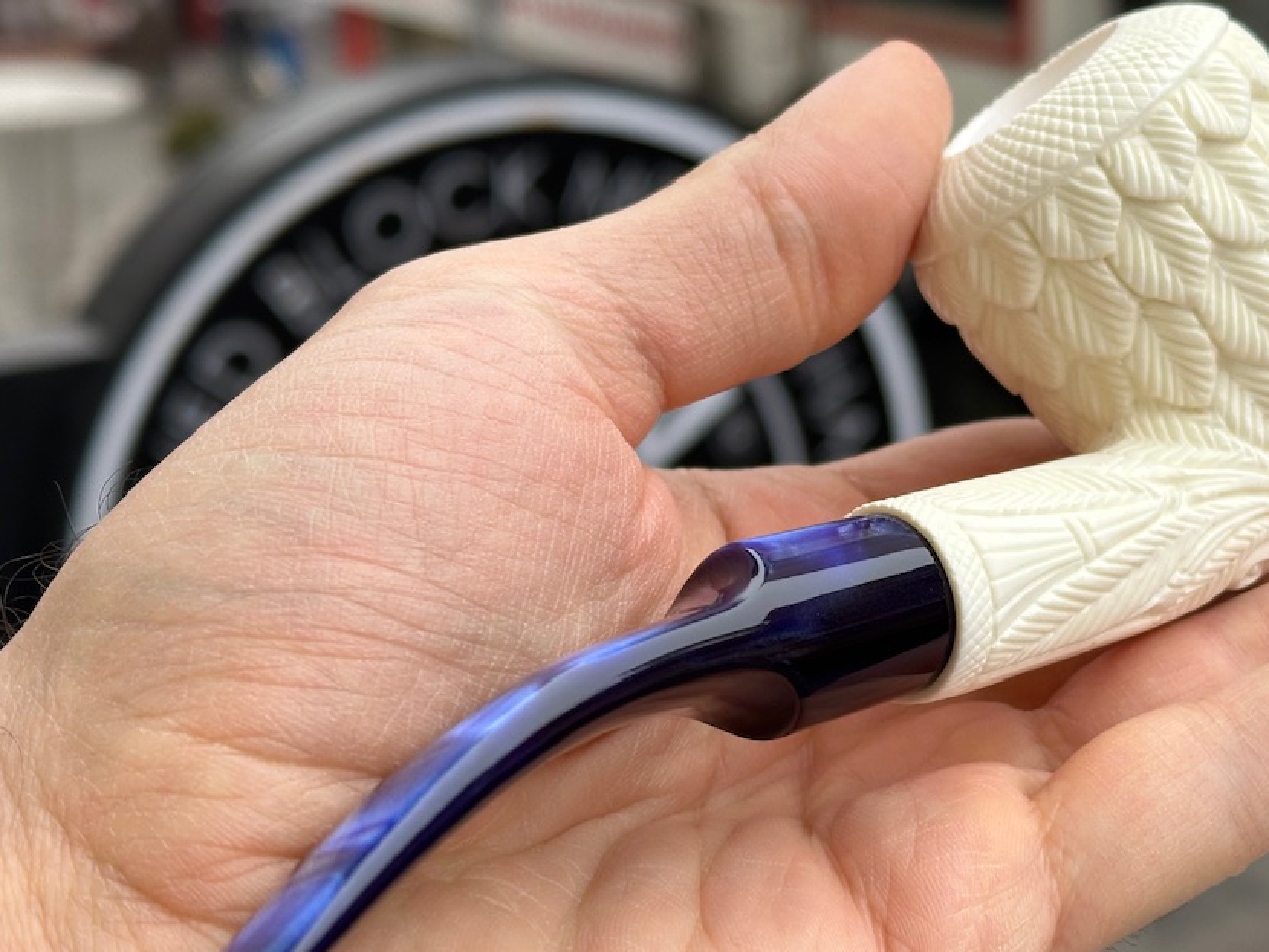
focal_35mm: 74
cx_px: 813
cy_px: 487
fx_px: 2714
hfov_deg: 26.2
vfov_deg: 19.9
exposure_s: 1/161
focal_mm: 6.86
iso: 50
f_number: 1.78
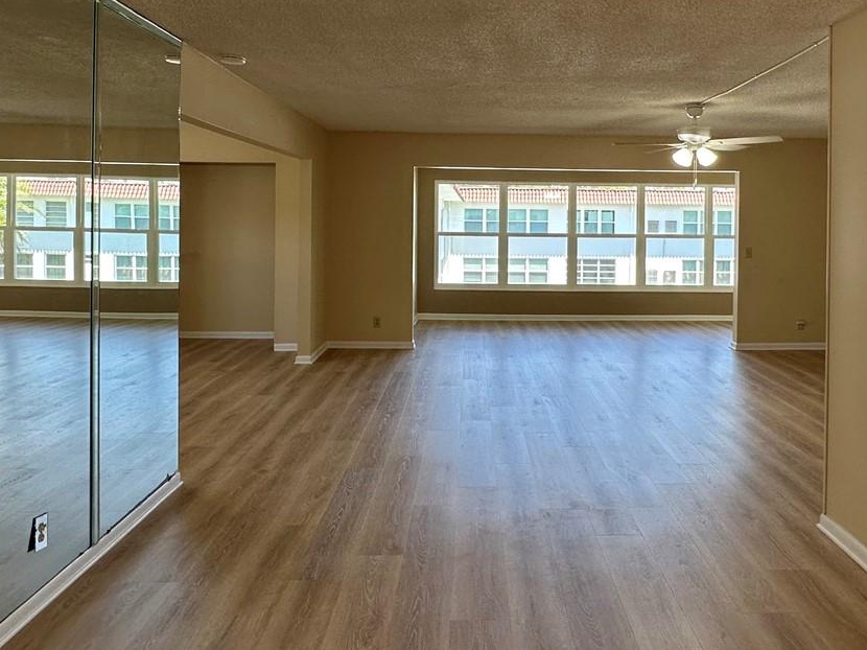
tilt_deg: +0.0
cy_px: 220
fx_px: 676
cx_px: 493
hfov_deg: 65.1
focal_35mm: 27
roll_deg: -0.9
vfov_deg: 50.5
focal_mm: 2.22
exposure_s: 1/120
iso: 64
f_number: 2.2
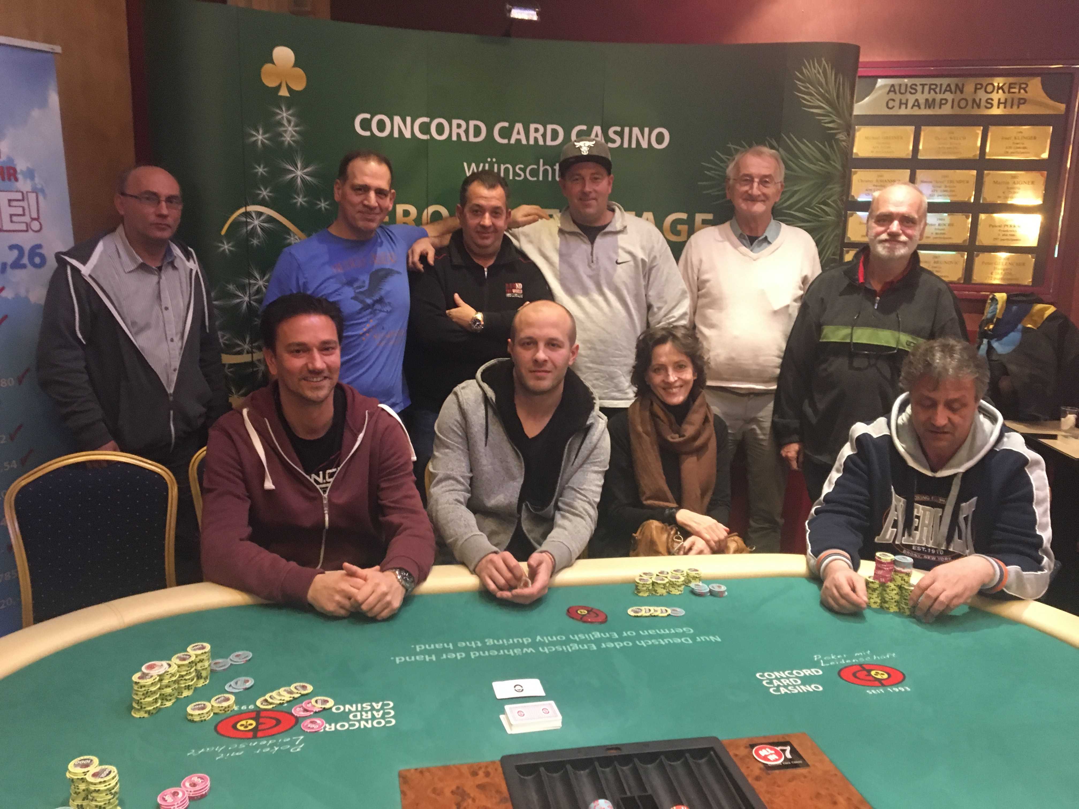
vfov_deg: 48.2
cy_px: 404
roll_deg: -1.9
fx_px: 904
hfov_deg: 61.7
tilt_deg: -11.7
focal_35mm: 29
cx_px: 540
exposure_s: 1/17
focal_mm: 4.15
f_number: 2.2
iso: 400
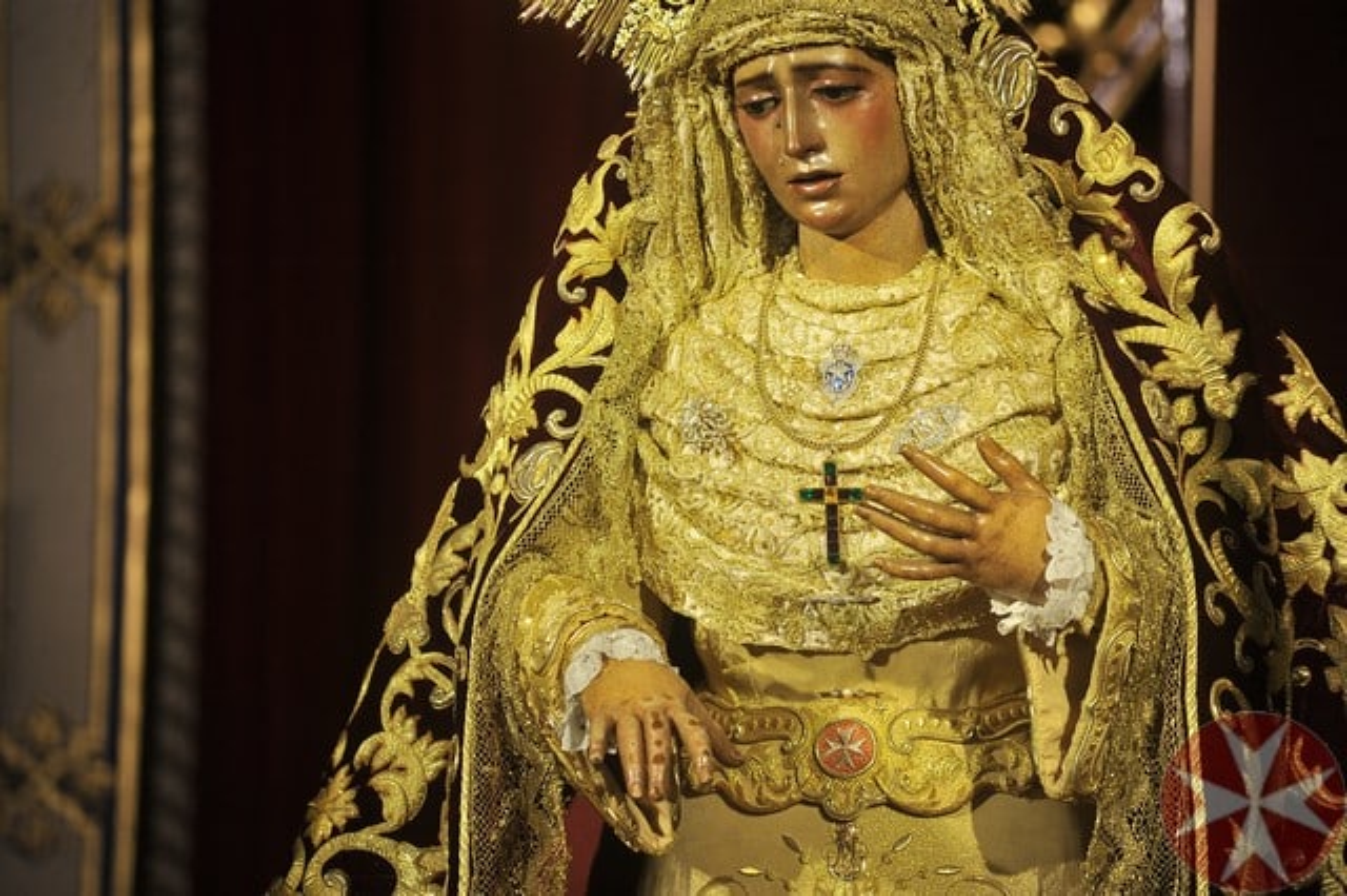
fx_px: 7292
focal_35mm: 195
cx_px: 674
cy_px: 448
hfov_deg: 10.6
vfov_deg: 7.0
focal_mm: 195
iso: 320
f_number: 5
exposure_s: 1/20
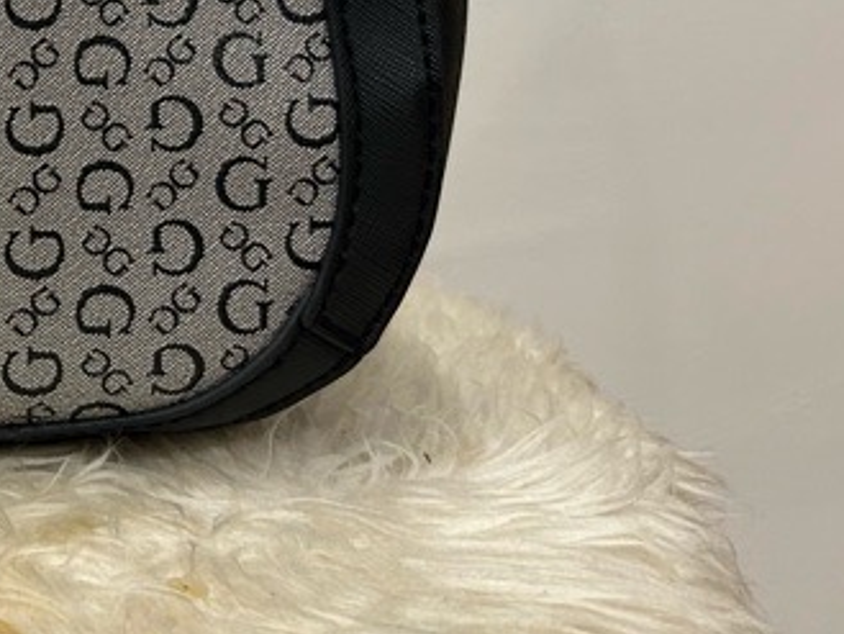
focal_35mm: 79
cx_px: -226
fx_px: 1927
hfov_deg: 22.4
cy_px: -67
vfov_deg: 18.0
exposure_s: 1/50
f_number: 1.5
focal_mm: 5.7
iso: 160
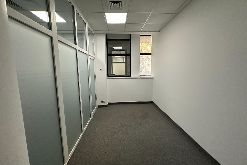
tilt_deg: -8.0
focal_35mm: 15
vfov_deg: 77.3
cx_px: 124
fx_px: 103
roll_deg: +0.0
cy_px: 83
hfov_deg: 100.4
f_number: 2.2
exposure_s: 1/100
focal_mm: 2.22
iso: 250
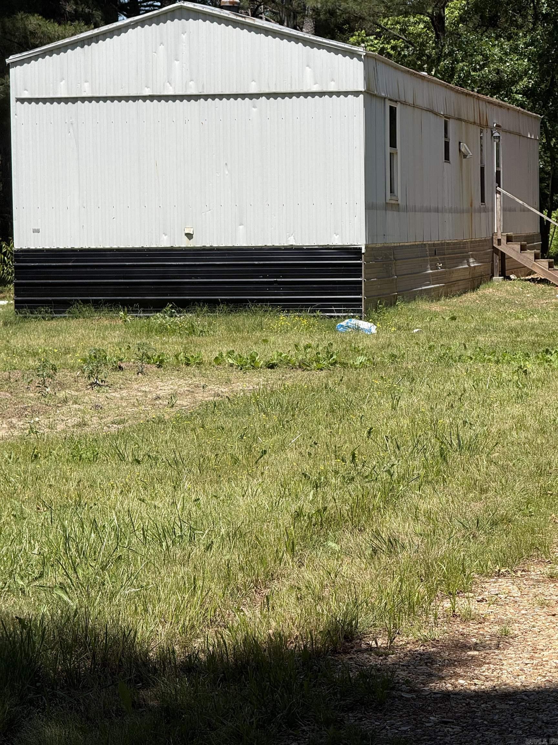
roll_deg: +0.5
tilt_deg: -3.3
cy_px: 372
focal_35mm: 120
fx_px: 2579
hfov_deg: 12.3
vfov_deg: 16.4
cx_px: 279
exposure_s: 1/1546
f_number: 2.8
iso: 50
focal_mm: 15.66
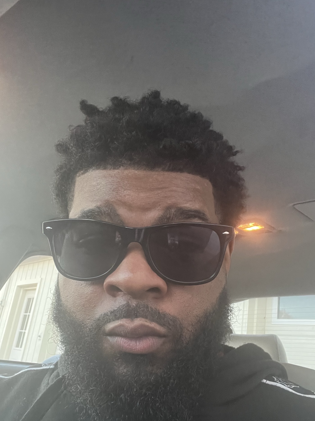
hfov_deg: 42.9
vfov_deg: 55.3
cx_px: 155
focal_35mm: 33
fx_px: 400
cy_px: 231
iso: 400
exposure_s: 1/55
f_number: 2.2
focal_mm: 2.71
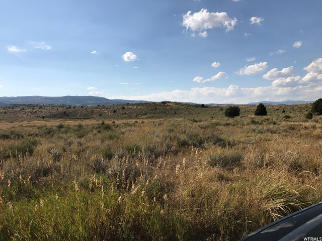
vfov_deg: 49.7
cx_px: 161
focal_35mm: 28
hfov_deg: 63.4
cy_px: 120
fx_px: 260
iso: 20
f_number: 1.8
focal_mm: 3.99
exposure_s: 1/4367
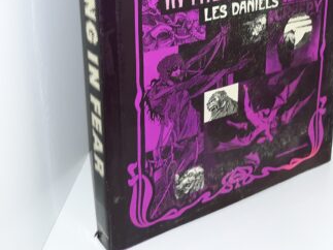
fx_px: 500
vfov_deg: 27.1
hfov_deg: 36.6
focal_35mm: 52
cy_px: 28
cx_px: 210
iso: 50
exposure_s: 1/40
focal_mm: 3.7
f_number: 1.7
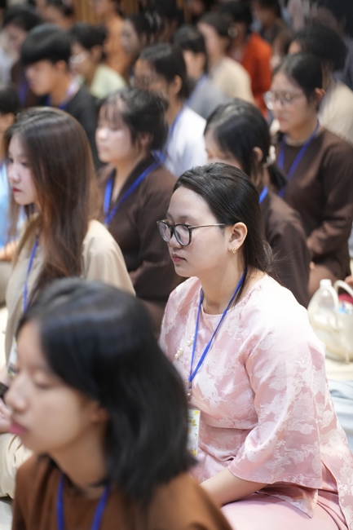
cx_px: 176
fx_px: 1413
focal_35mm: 96
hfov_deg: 14.2
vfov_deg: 21.2
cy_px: 265
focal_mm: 96
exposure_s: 1/160
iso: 4000
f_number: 2.8
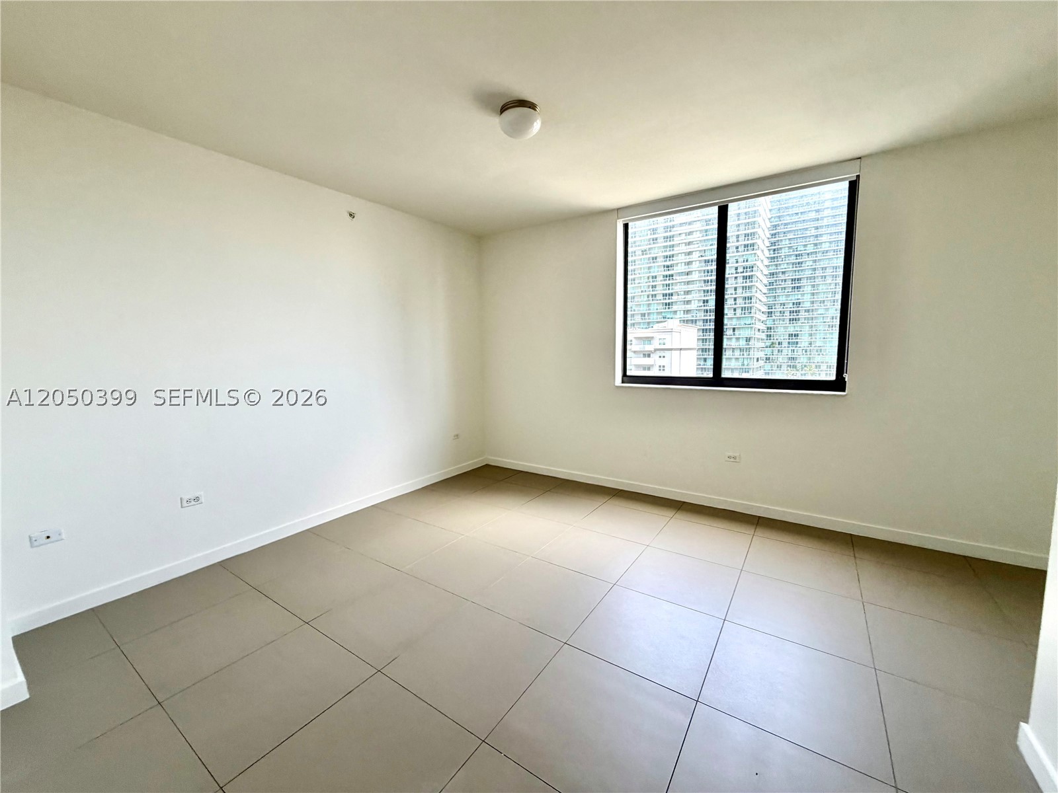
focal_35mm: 14
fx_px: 428
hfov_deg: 102.1
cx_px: 529
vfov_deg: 85.7
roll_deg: -0.4
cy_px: 396
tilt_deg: -5.3
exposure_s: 1/121
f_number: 2.2
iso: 125
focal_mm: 2.22
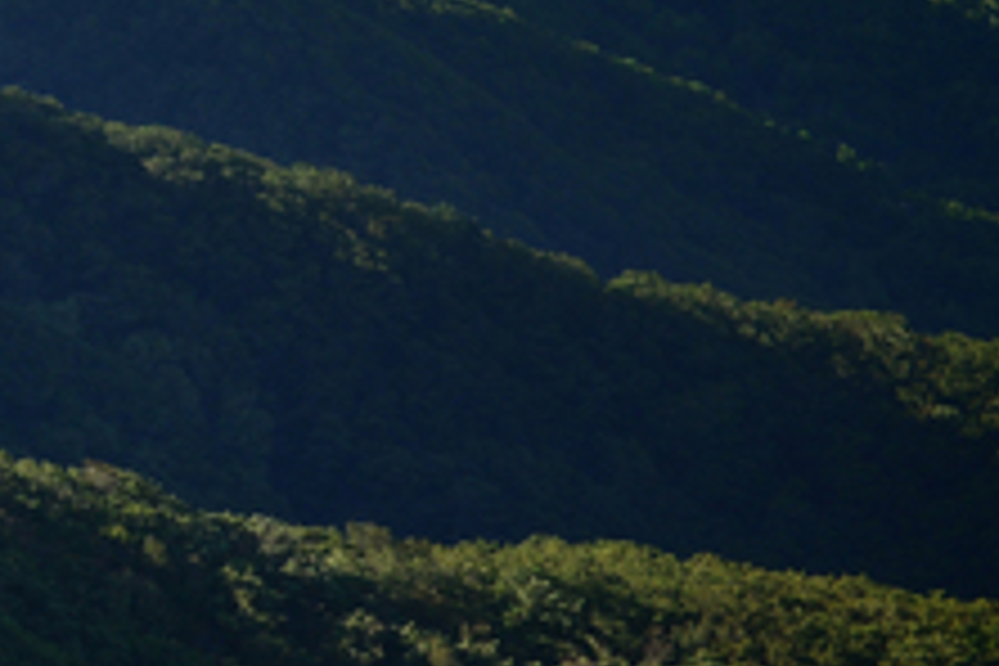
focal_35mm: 288
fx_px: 7991
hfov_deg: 6.6
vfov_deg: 4.7
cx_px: -1760
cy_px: -958
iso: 320
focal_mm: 50
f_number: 13
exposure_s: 1/200
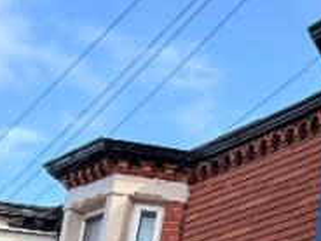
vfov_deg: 16.5
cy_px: 403
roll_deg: +0.4
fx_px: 723
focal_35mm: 78
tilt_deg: +10.5
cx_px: 748
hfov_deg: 15.4
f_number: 2.2
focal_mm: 2.22
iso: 50
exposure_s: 1/494
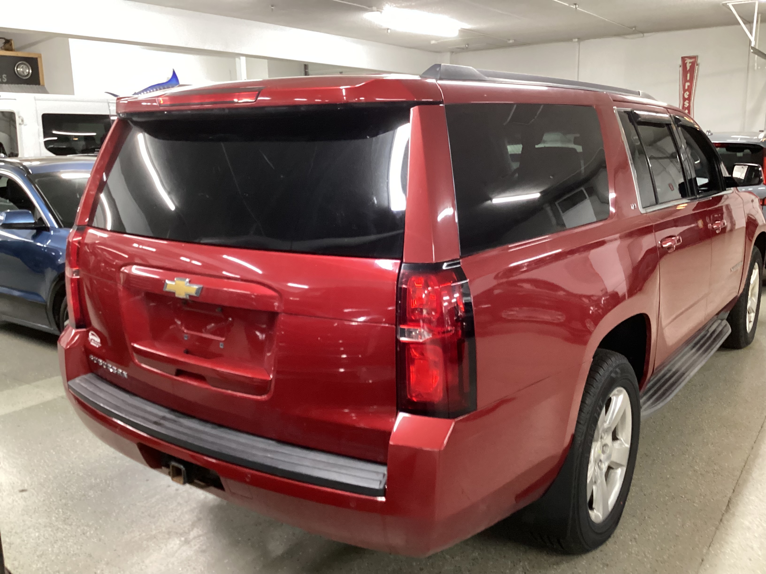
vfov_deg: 45.4
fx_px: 686
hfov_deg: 58.4
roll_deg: +0.7
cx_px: 383
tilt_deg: -15.0
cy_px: 287
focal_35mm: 31
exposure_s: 1/25
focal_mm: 3.3
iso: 320
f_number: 2.4
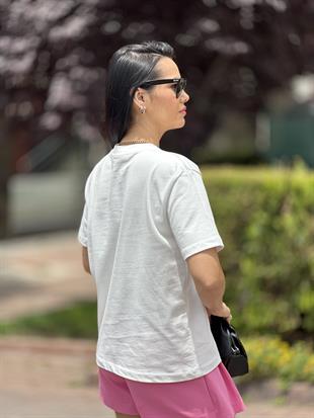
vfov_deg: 25.3
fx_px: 931
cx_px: 157
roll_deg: -2.0
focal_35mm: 77
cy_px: 209
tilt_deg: -4.8
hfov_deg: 19.1
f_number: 2.8
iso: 32
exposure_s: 1/602
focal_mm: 9
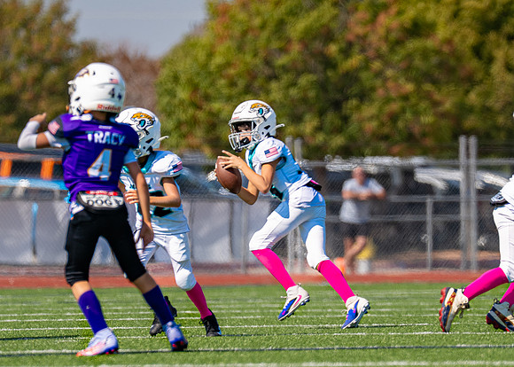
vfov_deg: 2.9
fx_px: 7367
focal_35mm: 505
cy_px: 177
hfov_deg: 4.0
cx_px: 351
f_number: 2.8
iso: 100
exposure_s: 1/2500
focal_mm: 200
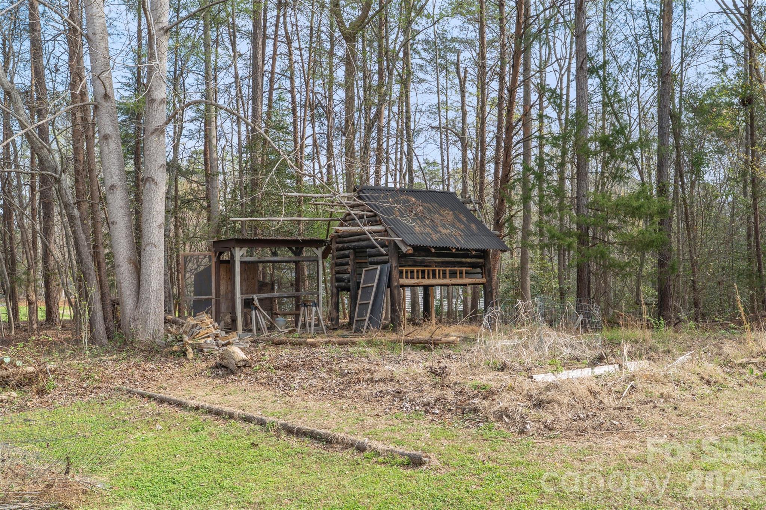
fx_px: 734
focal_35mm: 34
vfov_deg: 38.4
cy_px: 255
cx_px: 383
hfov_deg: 55.1
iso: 100
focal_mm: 34.5
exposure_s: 1/10
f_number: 11
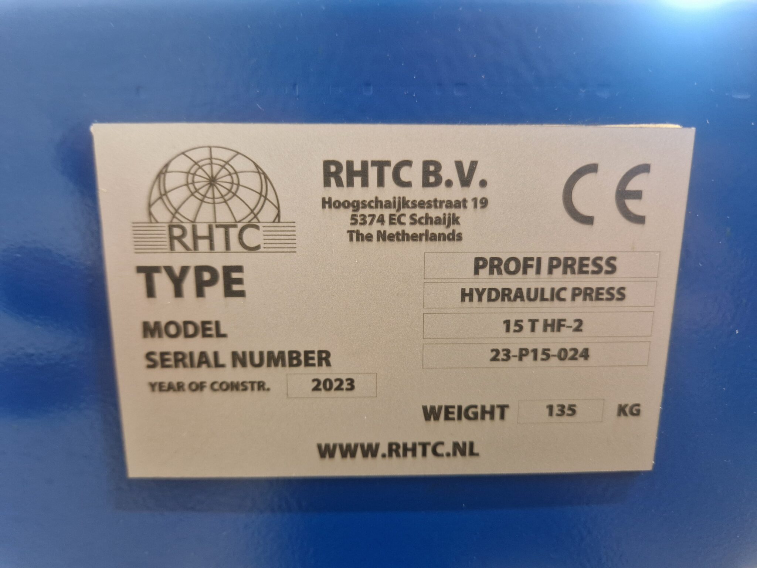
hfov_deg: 73.9
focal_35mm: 23
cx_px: 378
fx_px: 503
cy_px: 284
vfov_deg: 58.9
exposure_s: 1/50
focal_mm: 5.4
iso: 640
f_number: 1.8
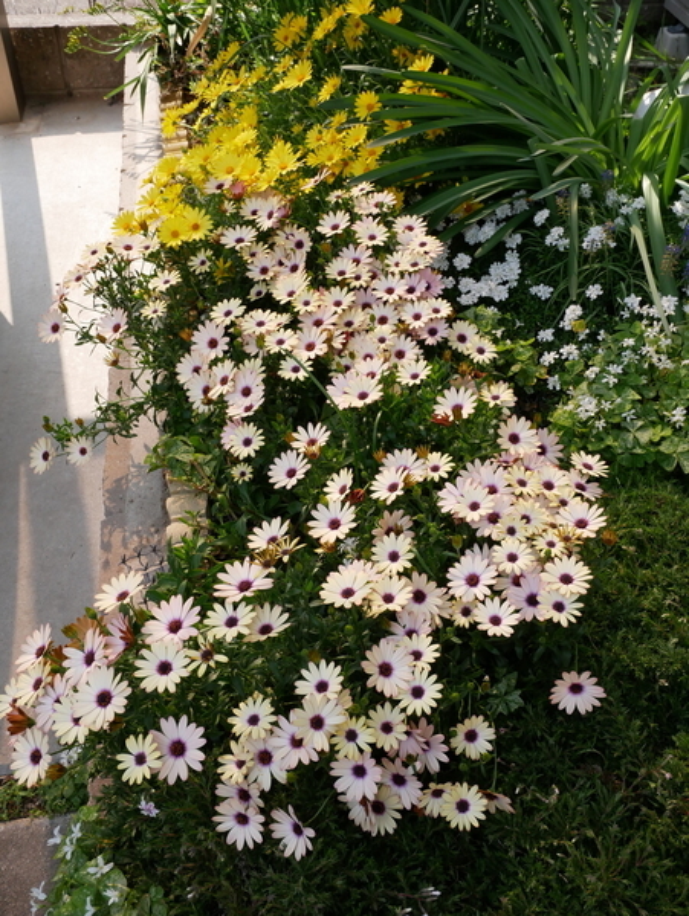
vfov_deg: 51.3
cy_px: 458
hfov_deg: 39.7
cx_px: 344
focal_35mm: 36
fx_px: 954
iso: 800
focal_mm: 18
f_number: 8
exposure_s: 1/500
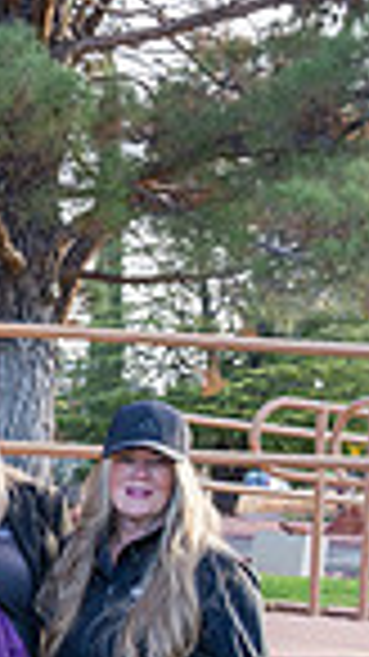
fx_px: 1741
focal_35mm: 100
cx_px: -626
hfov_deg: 10.0
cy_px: 686
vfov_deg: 20.5
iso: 320
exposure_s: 1/125
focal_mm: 24
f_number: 4
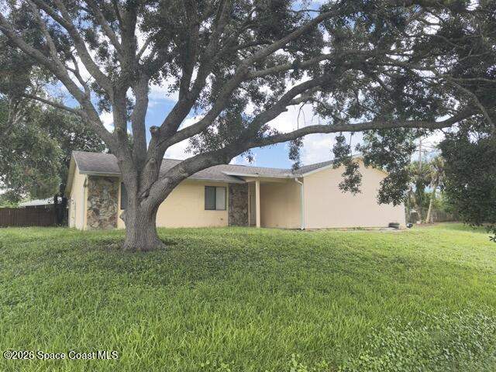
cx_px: 248
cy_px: 186
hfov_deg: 71.6
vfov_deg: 56.8
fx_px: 344
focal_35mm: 24
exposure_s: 1/797
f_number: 1.78
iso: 100
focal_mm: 6.76
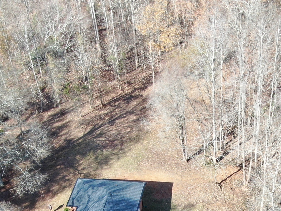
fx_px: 560
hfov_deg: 27.9
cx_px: 203
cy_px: 265
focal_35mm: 69
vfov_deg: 19.8
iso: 100
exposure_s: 1/320
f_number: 2.8
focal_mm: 4.39
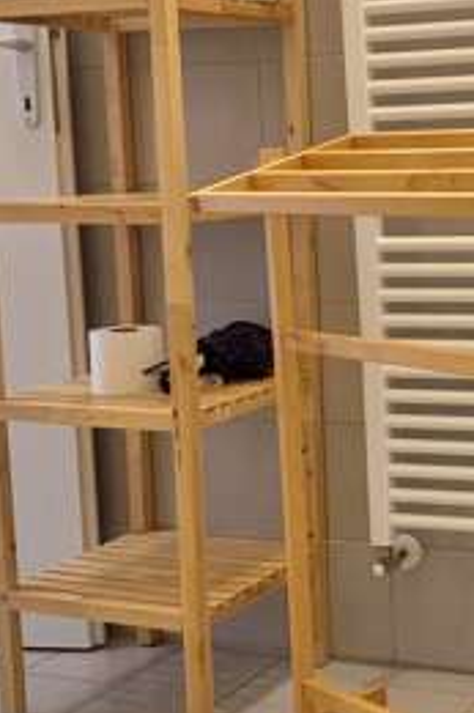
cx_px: 536
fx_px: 1404
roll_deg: +1.1
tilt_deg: -7.1
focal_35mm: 71
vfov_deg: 28.5
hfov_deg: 18.4
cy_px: 340
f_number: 1.8
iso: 400
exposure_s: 1/53
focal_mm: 4.25
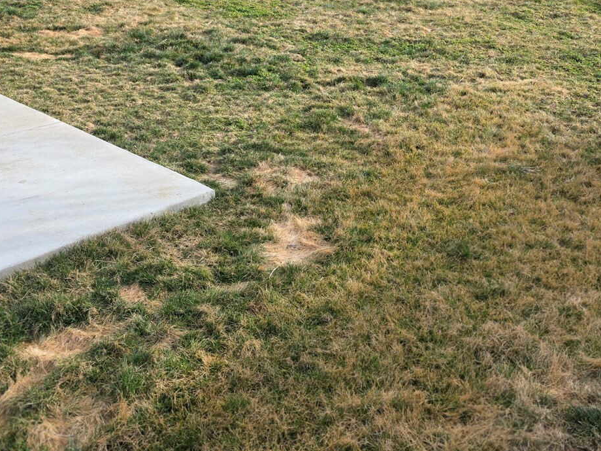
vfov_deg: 35.6
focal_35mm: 40
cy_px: 152
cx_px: 347
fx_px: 694
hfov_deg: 46.6
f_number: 1.7
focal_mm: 6.3
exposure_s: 1/1606
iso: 80
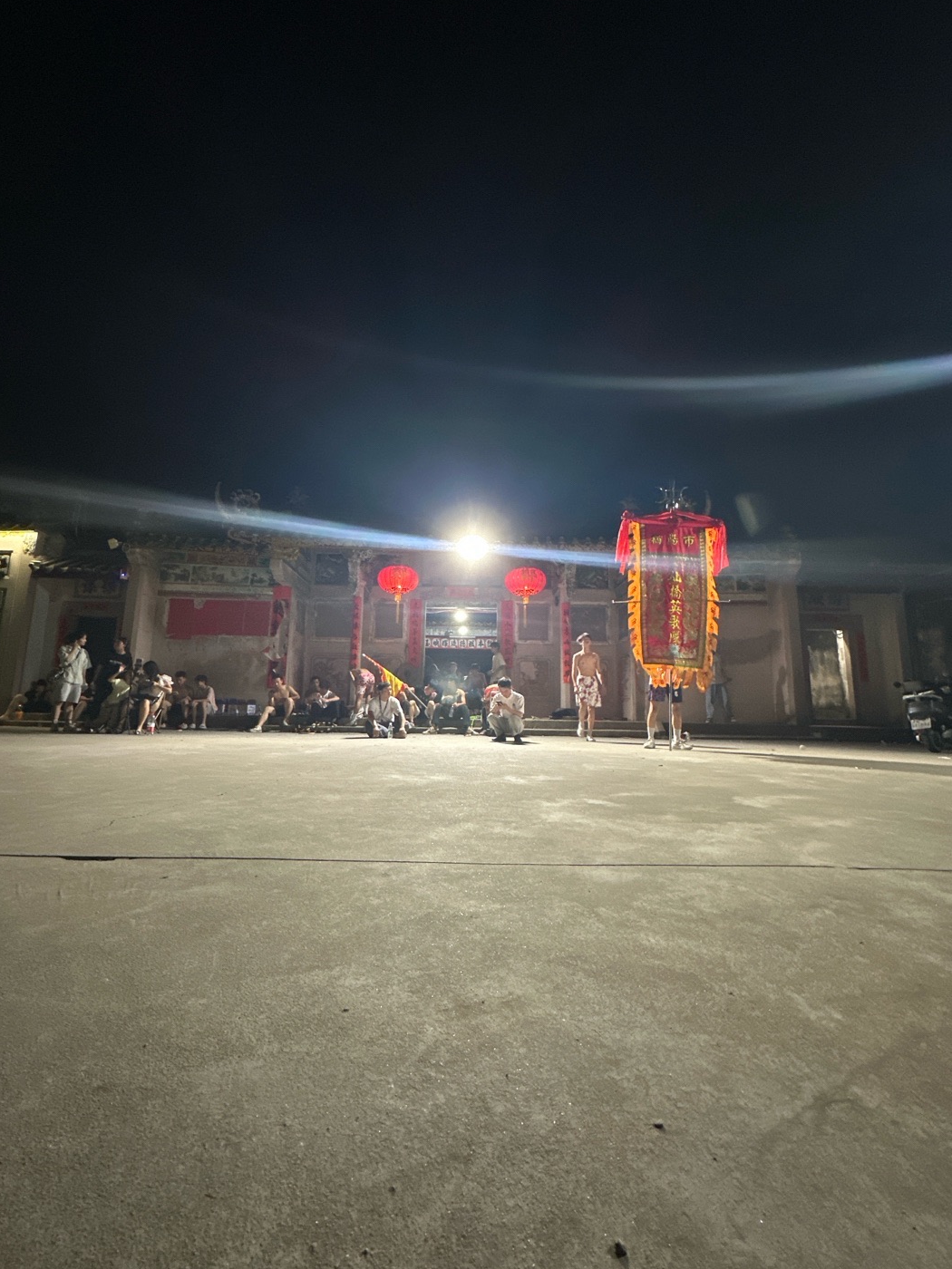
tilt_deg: +11.8
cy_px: 623
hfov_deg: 81.7
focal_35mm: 15
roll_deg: -0.9
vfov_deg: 98.2
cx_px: 463
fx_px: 550
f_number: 2.2
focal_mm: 2.22
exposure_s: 1/50
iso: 500
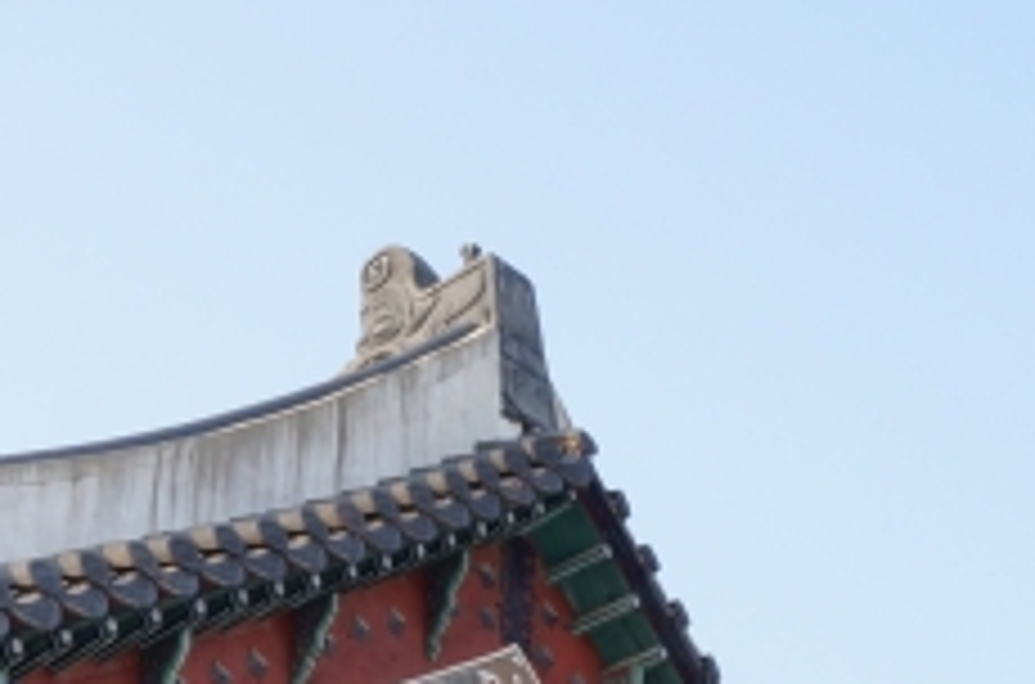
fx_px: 3560
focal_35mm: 124
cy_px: 1202
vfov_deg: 10.4
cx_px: 662
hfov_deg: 16.5
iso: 200
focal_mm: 19
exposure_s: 1/100
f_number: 13
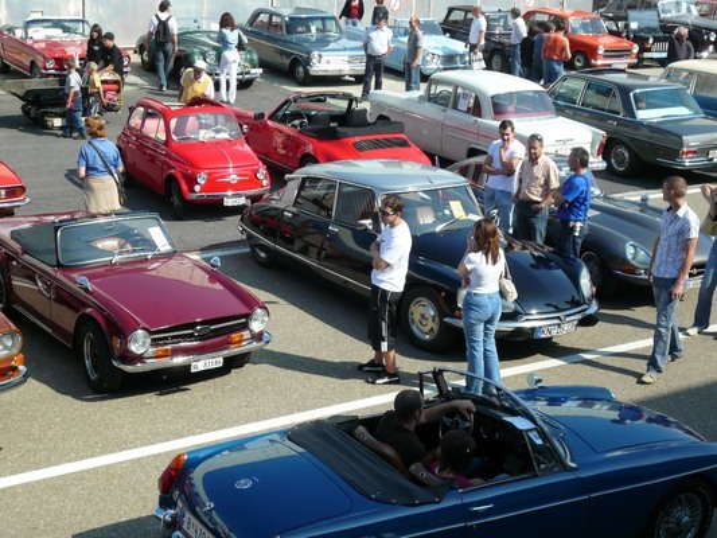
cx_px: 358
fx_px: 1305
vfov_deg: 23.3
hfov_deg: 30.7
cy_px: 269
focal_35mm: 63
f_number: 4.1
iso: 100
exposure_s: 1/640
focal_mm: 10.3
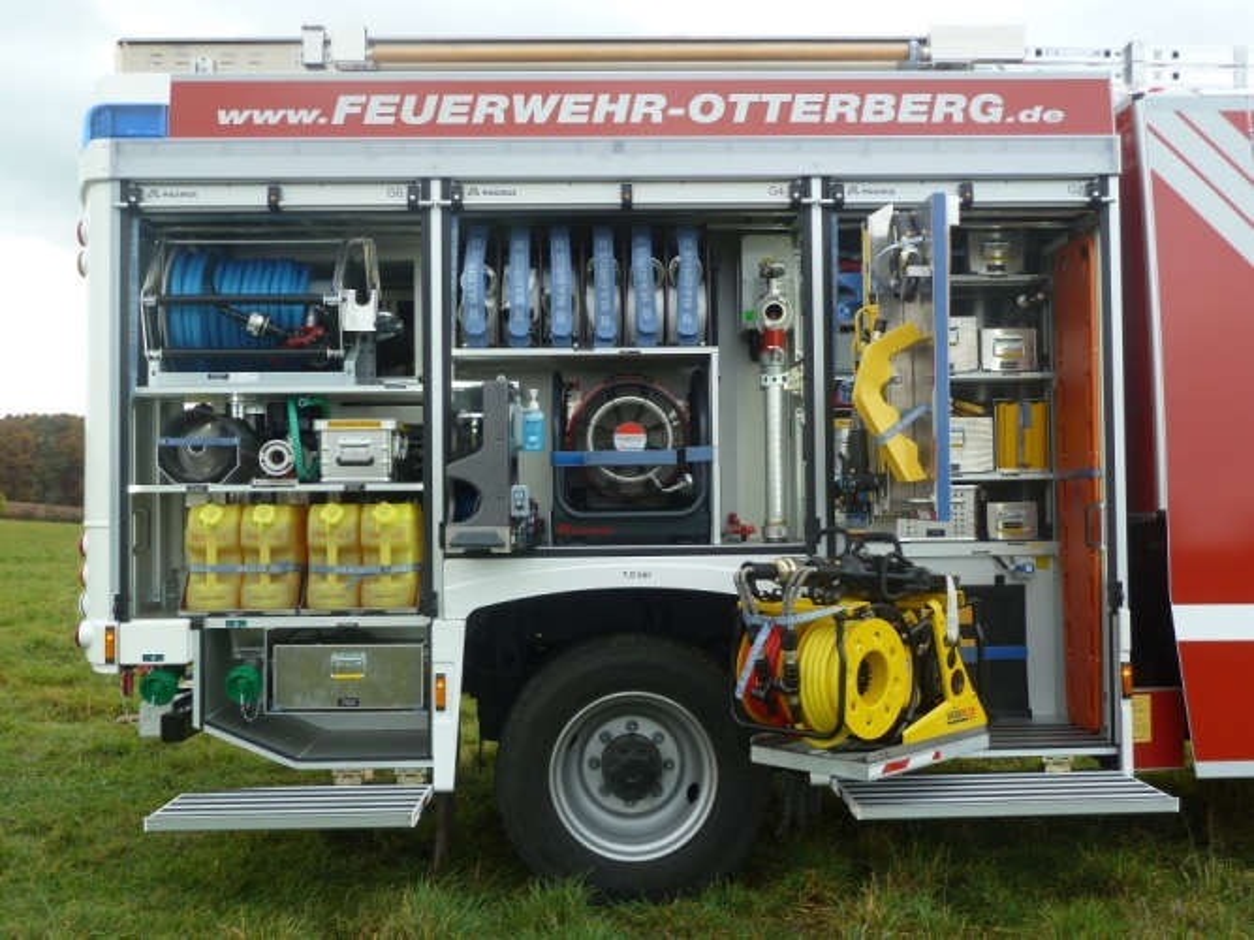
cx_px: 627
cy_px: 470
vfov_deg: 38.7
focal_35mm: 37
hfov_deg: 50.1
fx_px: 1340
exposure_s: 1/60
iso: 80
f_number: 3.6
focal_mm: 6.1
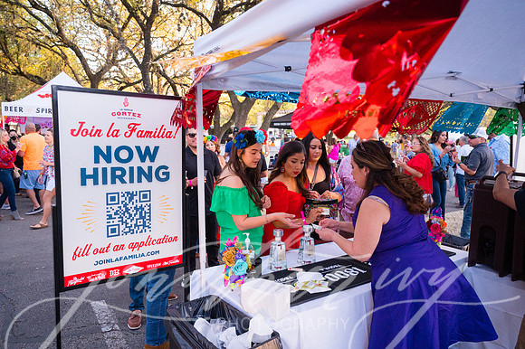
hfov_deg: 70.5
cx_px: 262
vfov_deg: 50.4
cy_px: 174
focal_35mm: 26
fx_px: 372
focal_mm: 25.5
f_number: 4
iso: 1600
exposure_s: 1/800
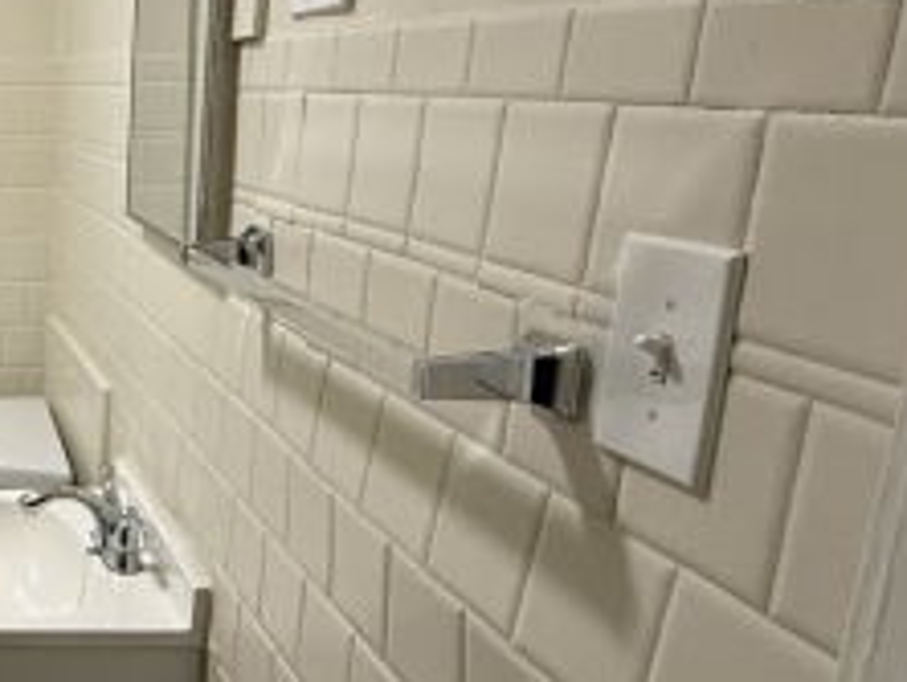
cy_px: 343
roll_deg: +0.3
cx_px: -161
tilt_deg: -14.0
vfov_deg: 34.4
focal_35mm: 42
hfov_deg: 35.8
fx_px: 1102
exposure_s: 1/60
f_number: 2.2
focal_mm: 2.22
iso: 320
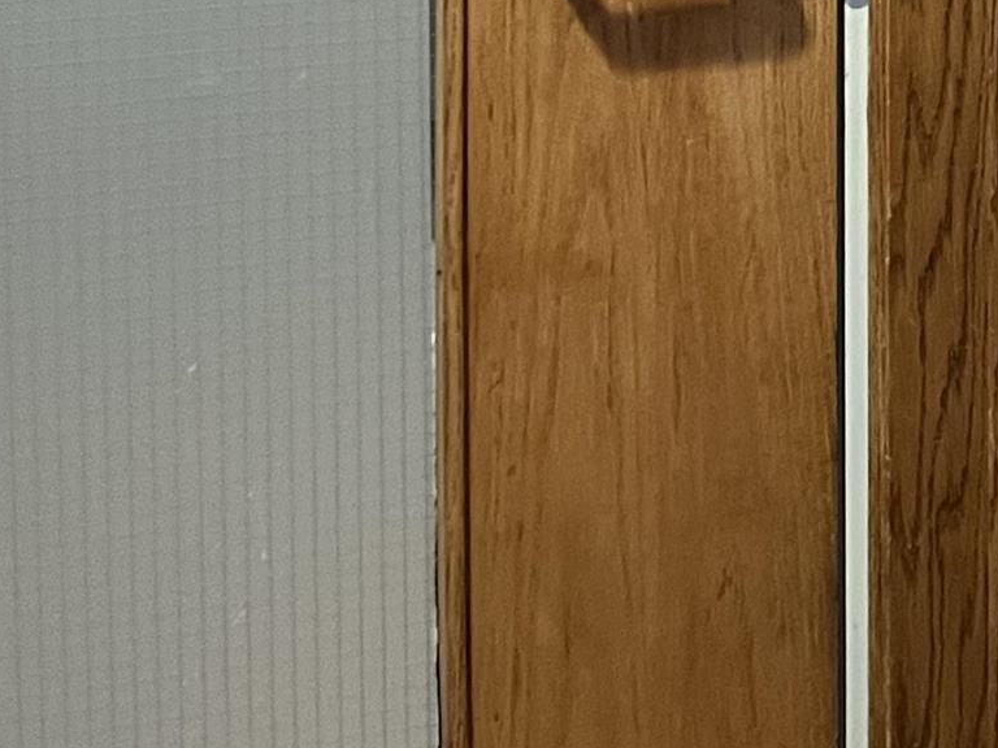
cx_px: 1546
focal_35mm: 104
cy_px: -693
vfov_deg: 12.7
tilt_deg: -4.5
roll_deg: -0.4
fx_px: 2998
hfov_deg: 16.9
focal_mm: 5.7
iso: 400
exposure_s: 1/40
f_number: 1.5
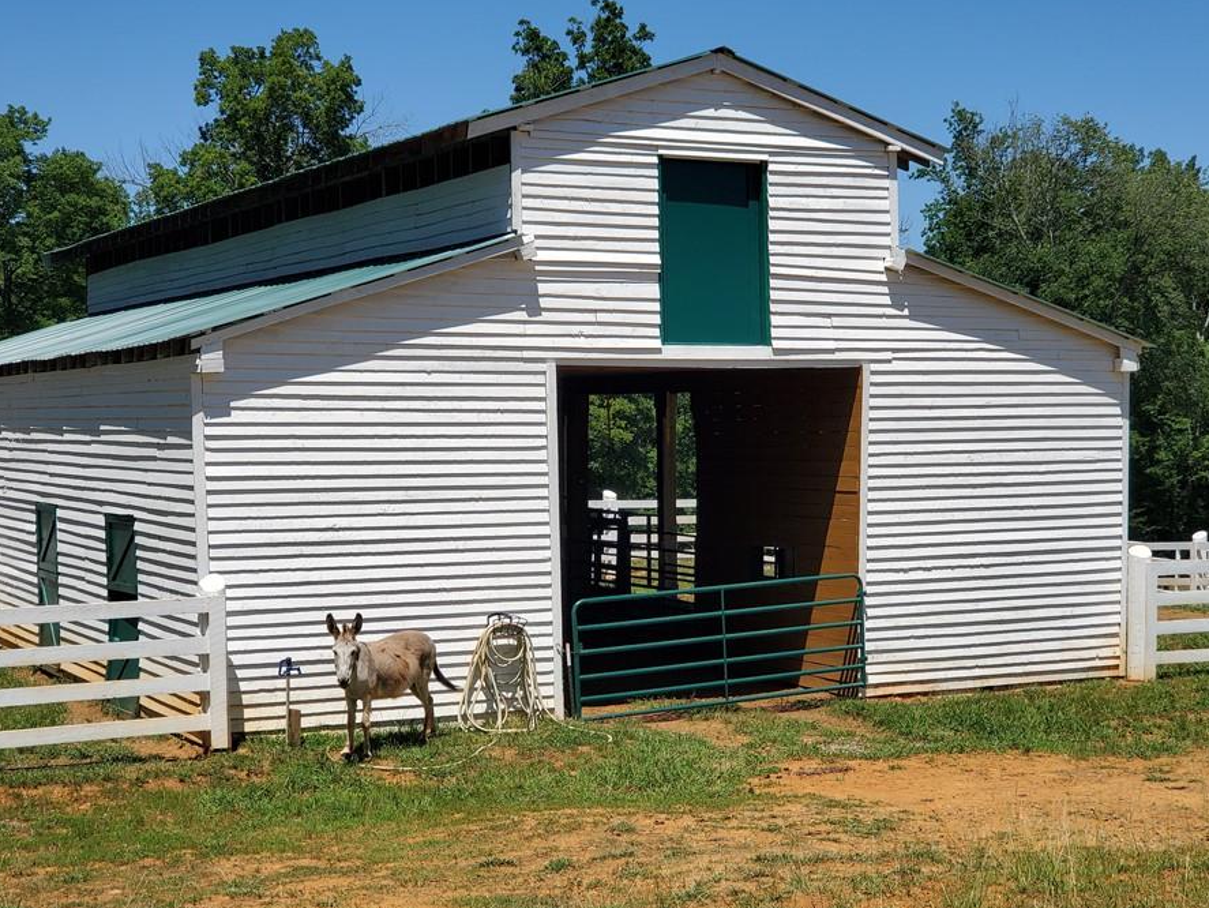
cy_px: 492
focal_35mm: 60
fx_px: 2096
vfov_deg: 24.4
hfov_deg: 32.2
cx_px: 647
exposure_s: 1/1238
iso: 50
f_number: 2.4
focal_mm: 6
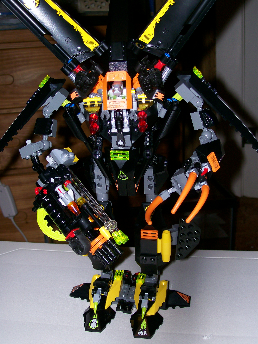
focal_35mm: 45
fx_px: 447
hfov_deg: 32.2
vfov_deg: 42.1
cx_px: 129
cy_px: 172
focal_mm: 7.6
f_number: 3
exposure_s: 1/51.7
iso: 80
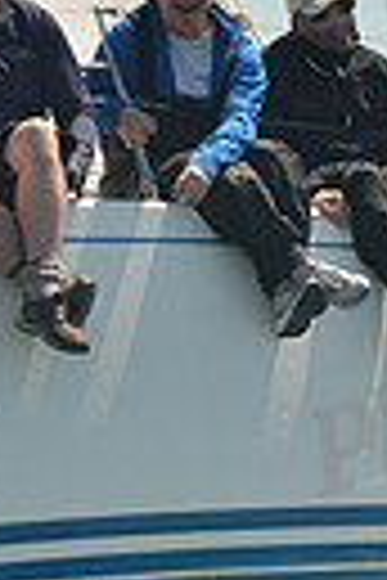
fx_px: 5063
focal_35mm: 314
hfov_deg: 4.4
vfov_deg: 6.6
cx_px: 81
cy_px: 209
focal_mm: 70
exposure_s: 1/800
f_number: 5
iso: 400
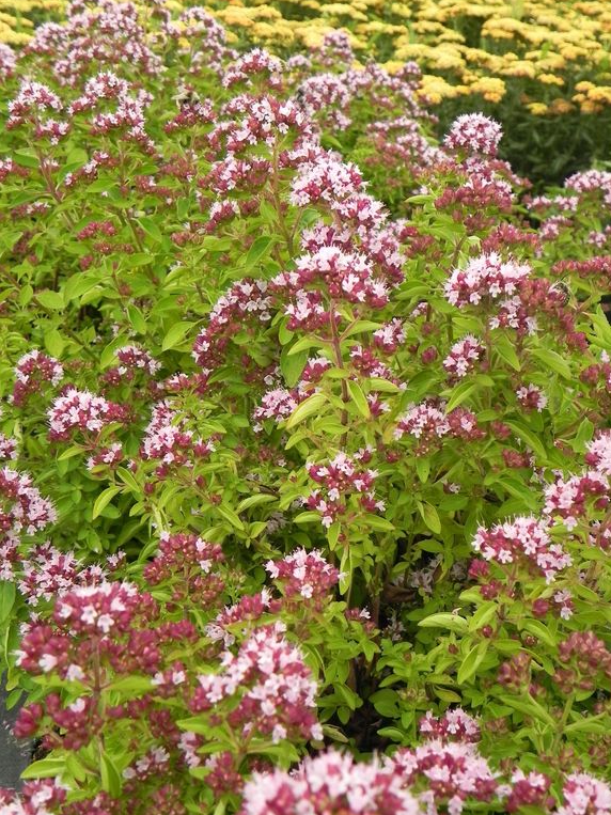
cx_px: 302
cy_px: 397
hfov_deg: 33.6
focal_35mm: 43
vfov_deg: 43.9
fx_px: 1012
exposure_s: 1/400
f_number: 3.5
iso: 160
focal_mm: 7.3
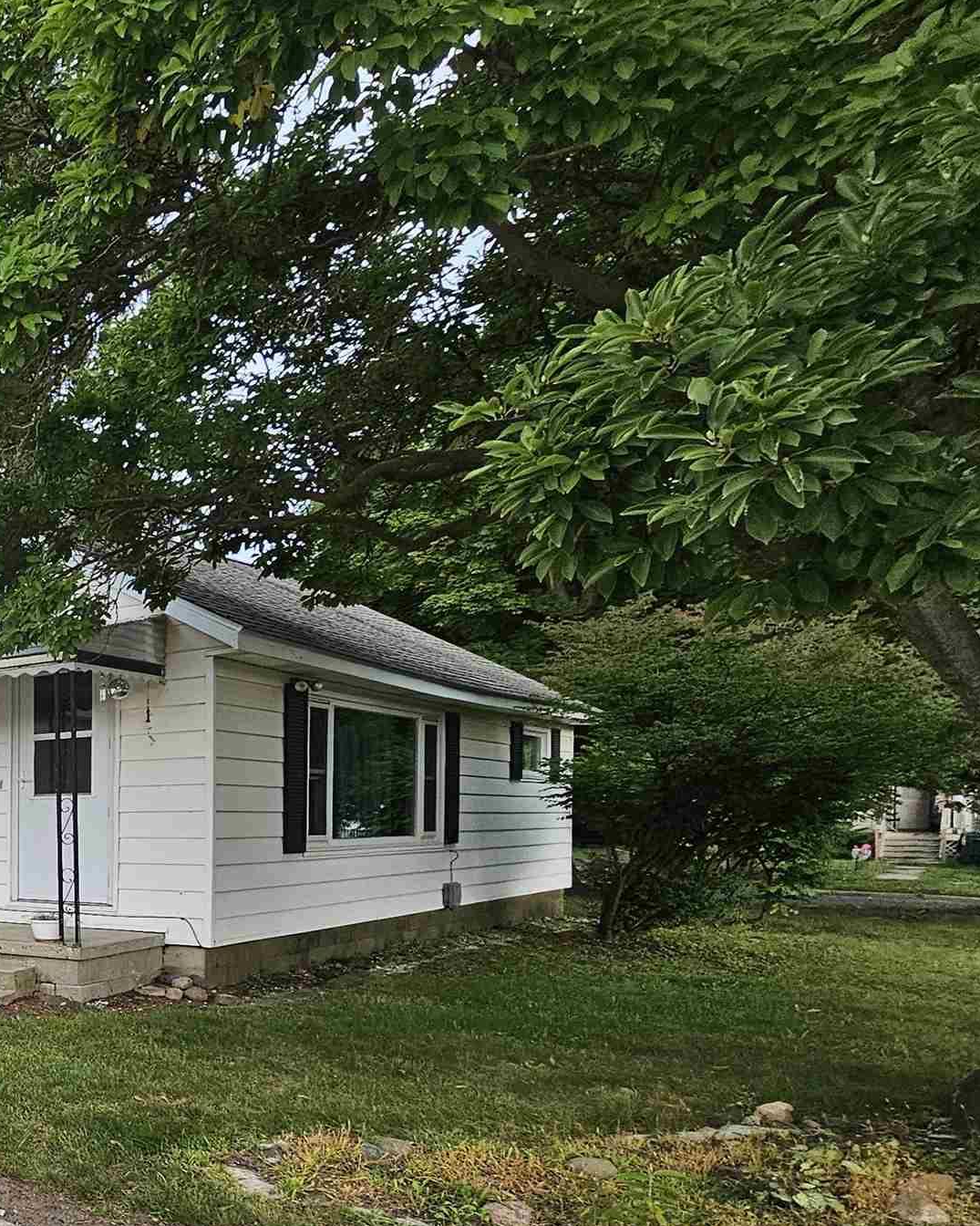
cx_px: -360
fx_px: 1052
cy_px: 873
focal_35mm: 29
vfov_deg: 58.2
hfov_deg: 33.0
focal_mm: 2.2
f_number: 2.2
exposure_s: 1/120
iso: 80
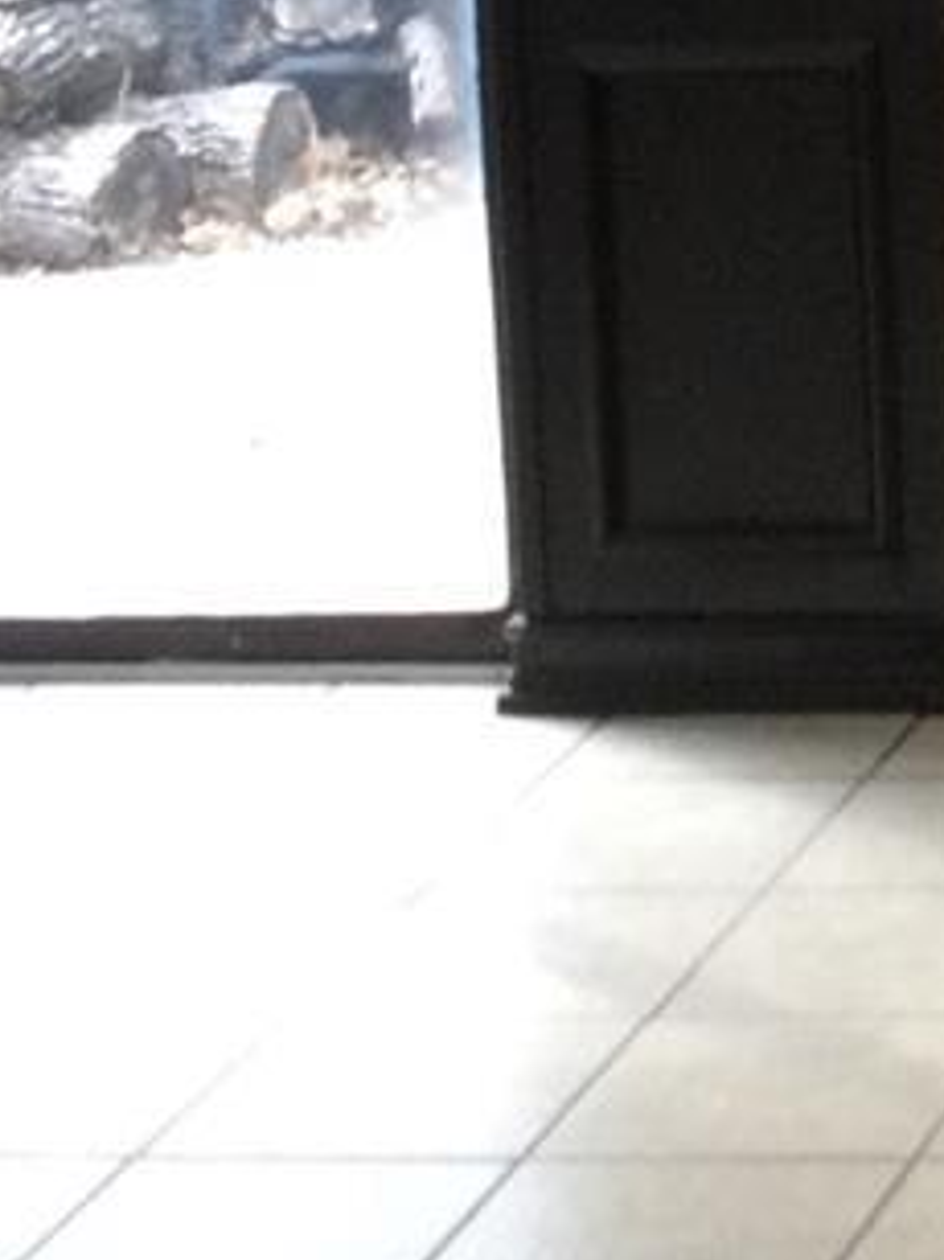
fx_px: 5640
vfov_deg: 12.3
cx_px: 1892
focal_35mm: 155
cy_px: -402
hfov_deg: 9.0
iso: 64
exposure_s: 1/30
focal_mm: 3.3
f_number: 2.4
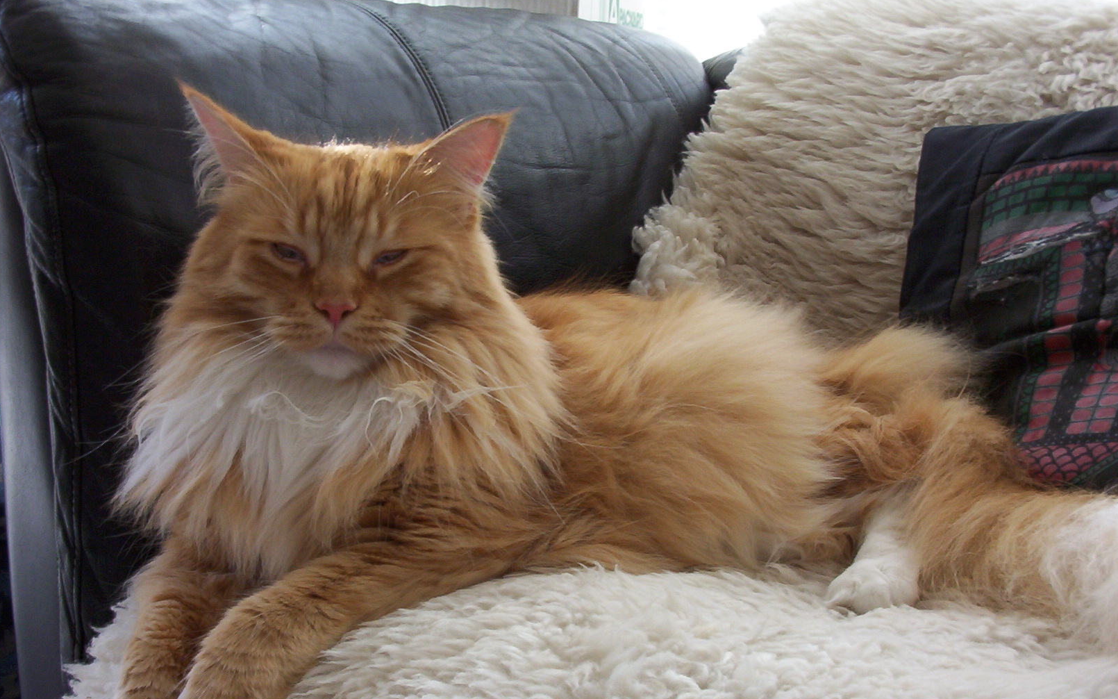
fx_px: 1280
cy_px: 425
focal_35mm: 42
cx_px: 557
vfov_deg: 30.4
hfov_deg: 47.2
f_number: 4.5
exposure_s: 1/71
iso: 100
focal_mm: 6
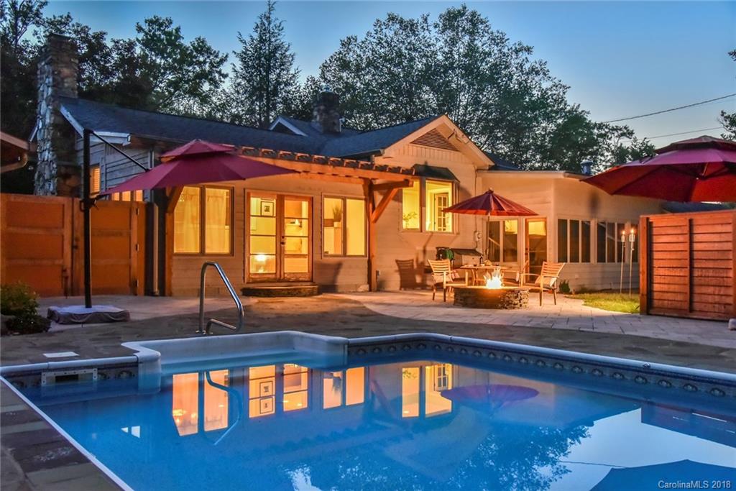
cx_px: 368
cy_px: 246
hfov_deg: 58.7
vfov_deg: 41.1
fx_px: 654
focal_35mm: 32
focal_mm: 32
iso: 4000
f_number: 5.6
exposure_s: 1/6
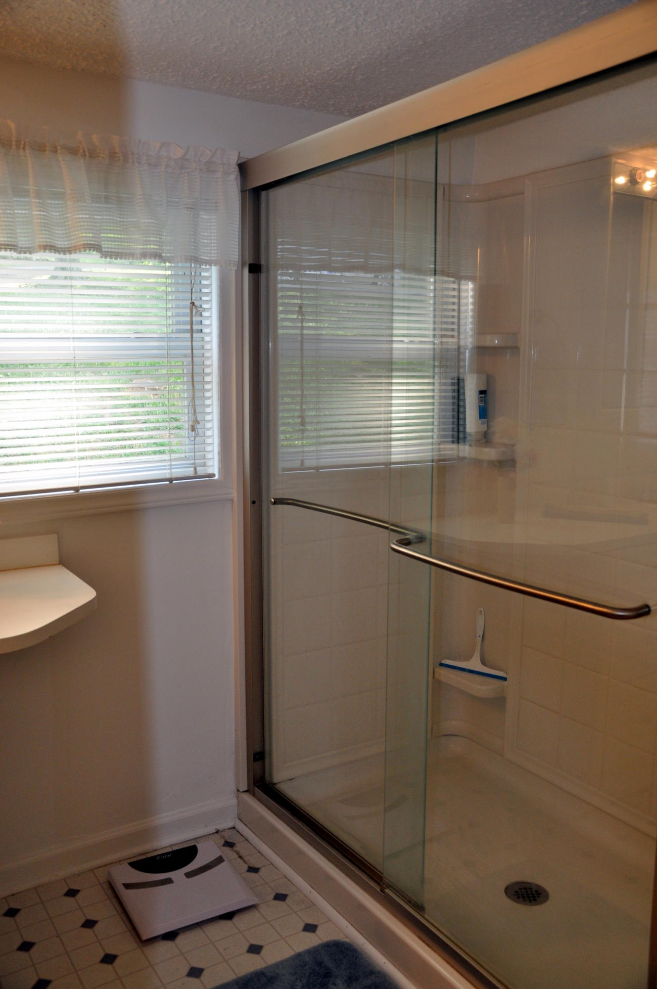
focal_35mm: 33
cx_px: 328
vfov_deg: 57.3
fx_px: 906
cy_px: 494
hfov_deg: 39.9
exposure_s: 1/125
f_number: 3.8
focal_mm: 22
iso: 500
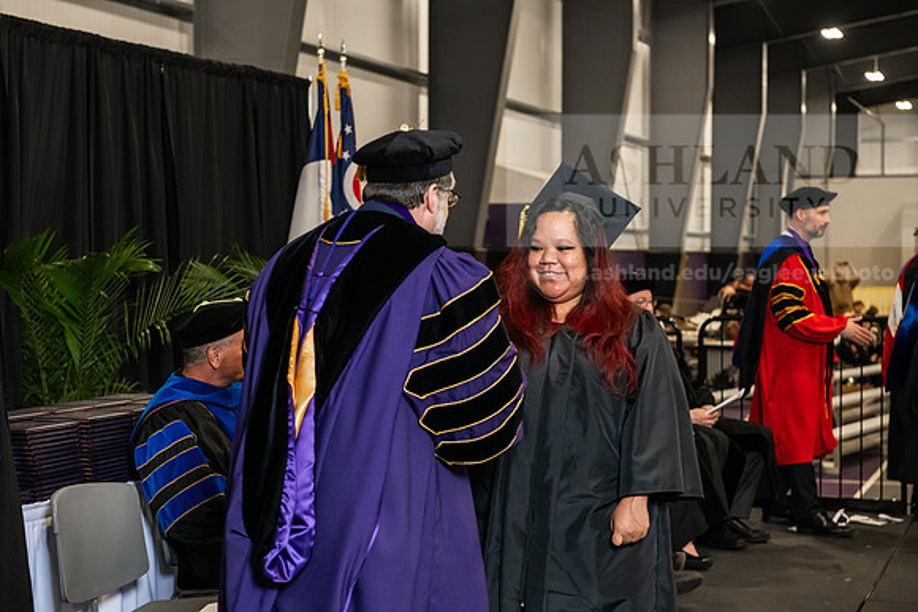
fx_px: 1785
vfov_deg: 19.5
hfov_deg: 28.8
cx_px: 459
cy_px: 306
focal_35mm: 70
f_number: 5
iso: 2500
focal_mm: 70
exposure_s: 1/200
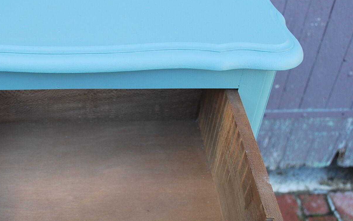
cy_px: 120
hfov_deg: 39.9
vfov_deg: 26.3
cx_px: 87
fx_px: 471
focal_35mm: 49
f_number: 4.5
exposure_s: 1/80
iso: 200
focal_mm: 20
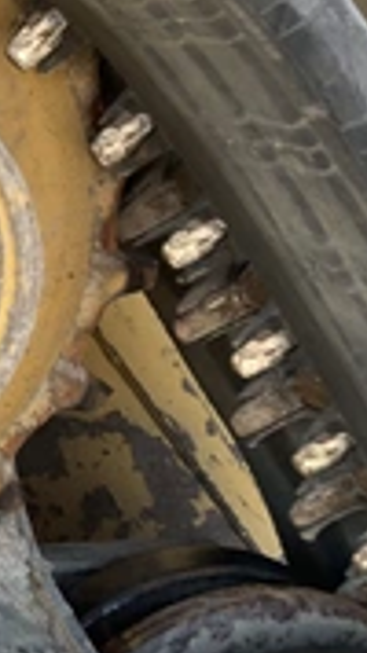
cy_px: 253
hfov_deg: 15.5
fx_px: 1229
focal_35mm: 71
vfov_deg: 29.7
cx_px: -206
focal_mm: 3
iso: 20
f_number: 1.8
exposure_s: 1/125
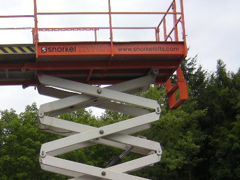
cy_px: 185
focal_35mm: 73
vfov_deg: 19.5
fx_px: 506
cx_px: 59
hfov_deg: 26.3
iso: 64
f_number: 5.6
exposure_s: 1/167
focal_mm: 4.7
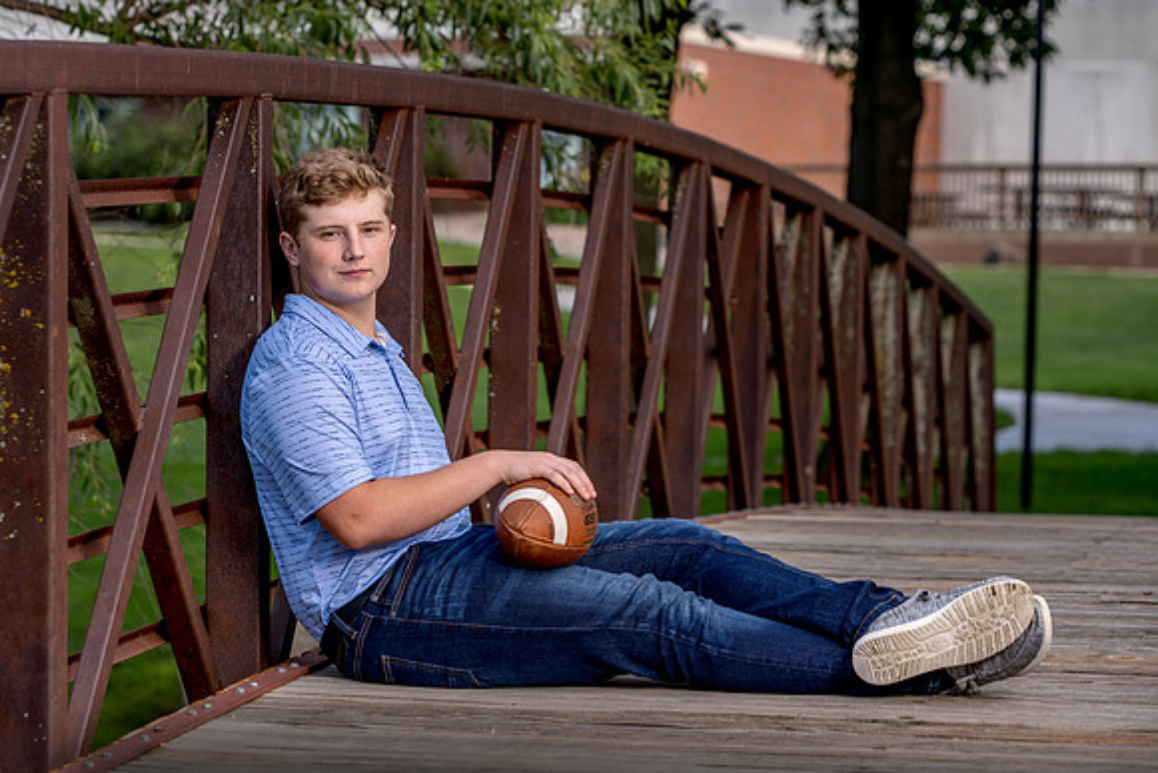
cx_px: 579
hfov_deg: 17.1
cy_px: 386
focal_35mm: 120
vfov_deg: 11.4
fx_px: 3861
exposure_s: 1/160
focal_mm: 120
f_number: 5
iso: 160
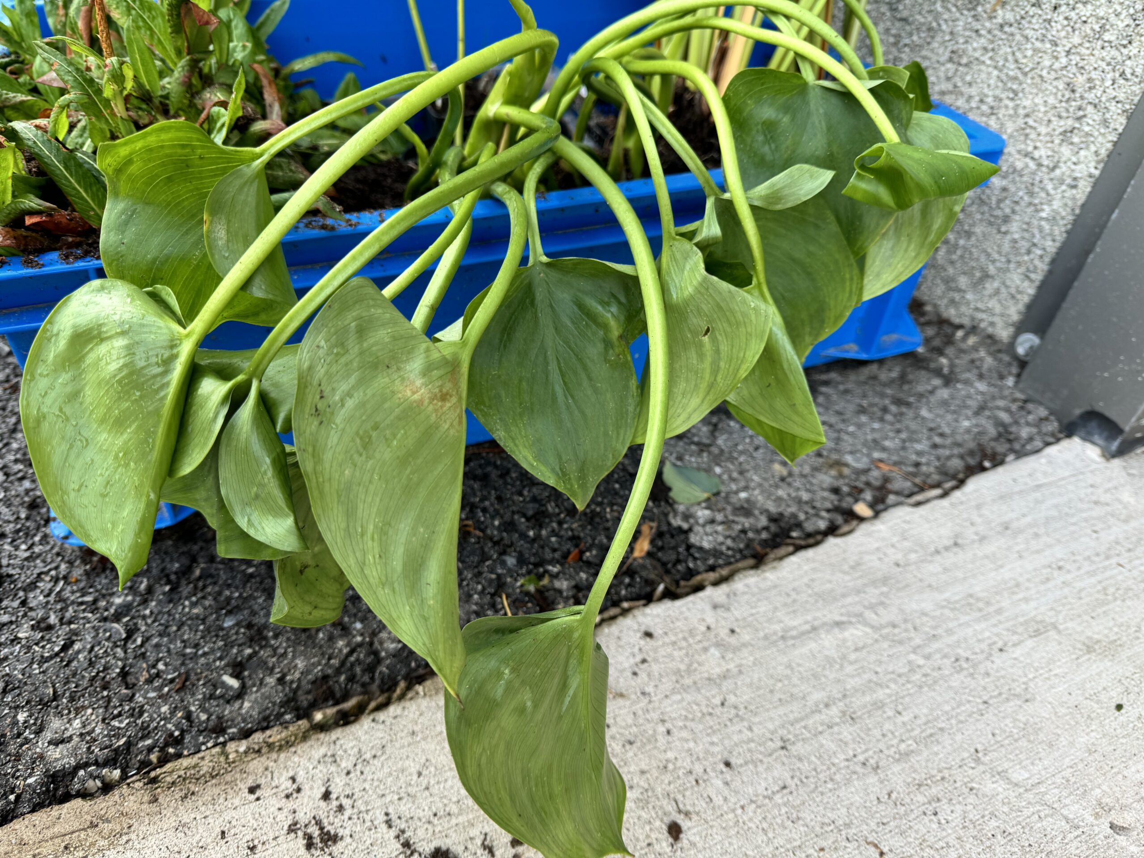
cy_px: 429
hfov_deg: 71.6
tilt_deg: -41.2
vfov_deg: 56.8
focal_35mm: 24
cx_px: 572
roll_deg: -7.8
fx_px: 793
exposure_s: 1/155
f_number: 1.78
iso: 64
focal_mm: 6.76
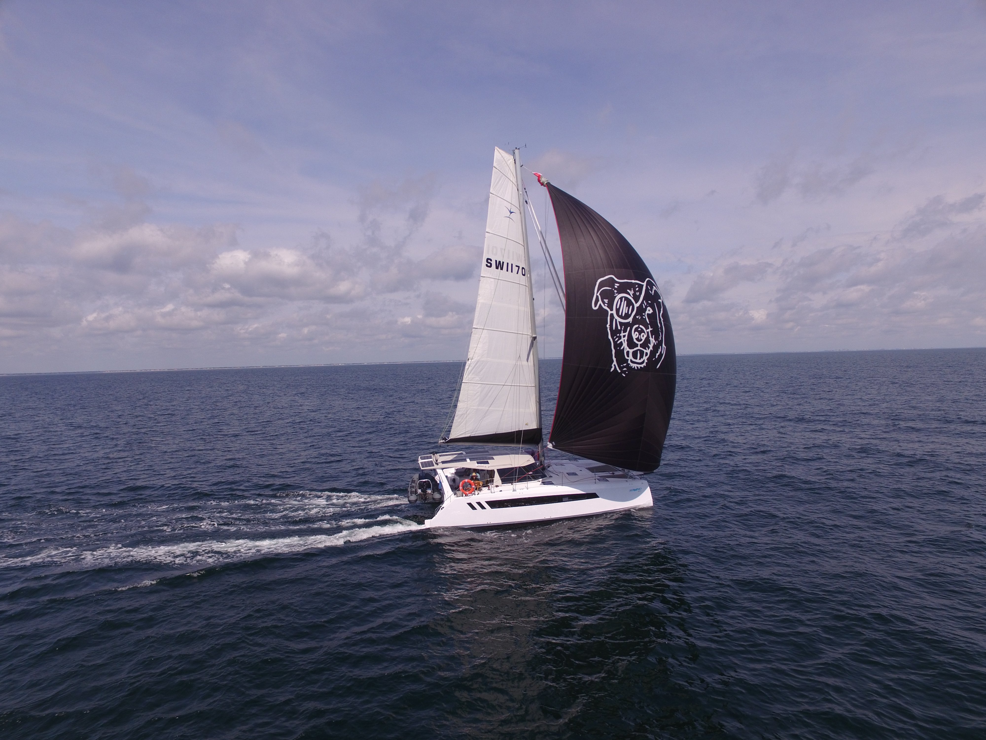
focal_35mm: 20
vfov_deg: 66.0
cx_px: 493
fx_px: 570
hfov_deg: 81.7
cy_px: 370
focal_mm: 3.61
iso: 100
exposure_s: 1/296
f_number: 2.8
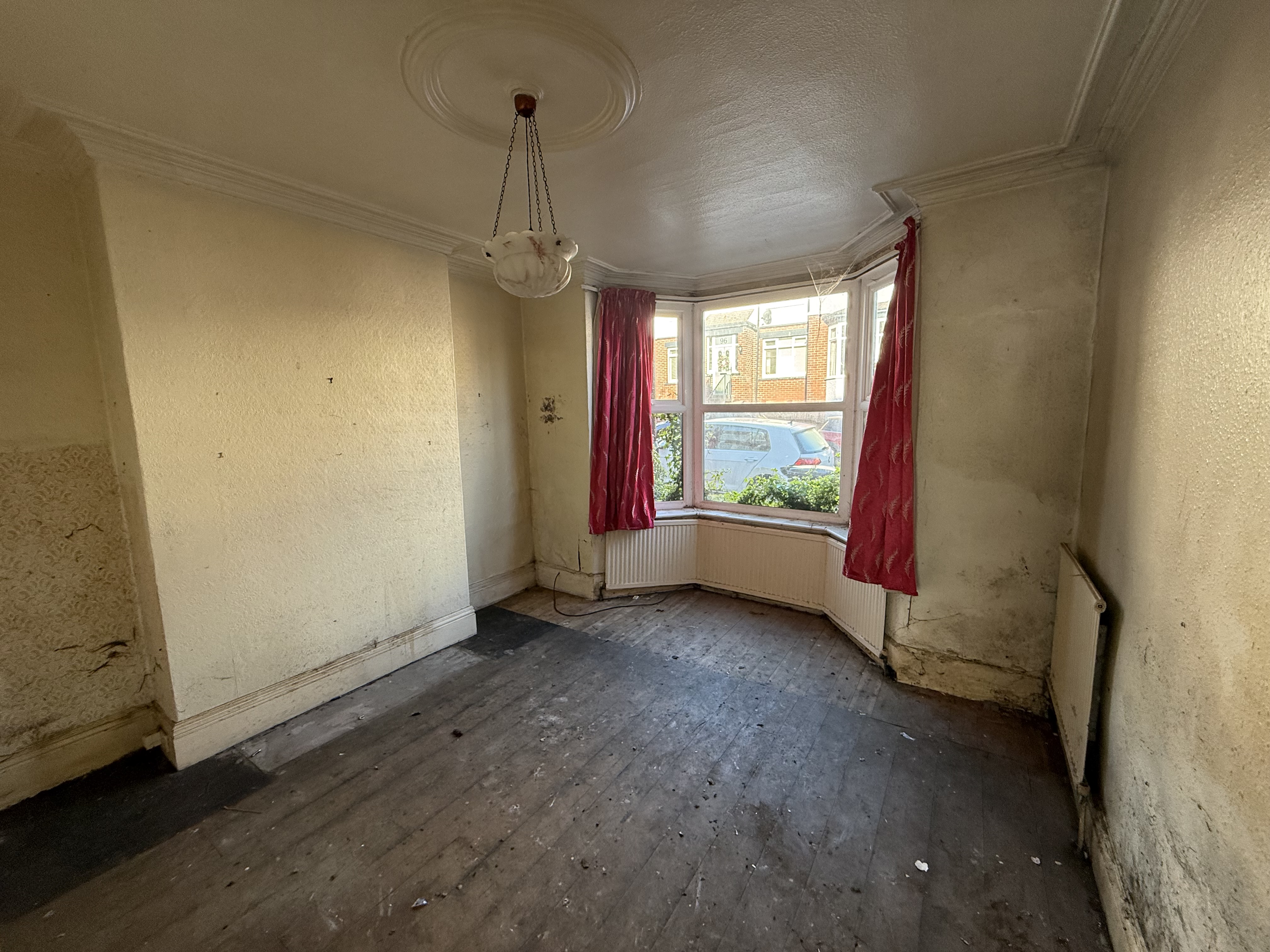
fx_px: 514
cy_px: 476
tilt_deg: -7.1
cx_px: 635
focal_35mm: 14
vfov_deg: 85.7
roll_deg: +1.0
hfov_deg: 102.1
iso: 160
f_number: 2.2
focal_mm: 2.22
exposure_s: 1/99
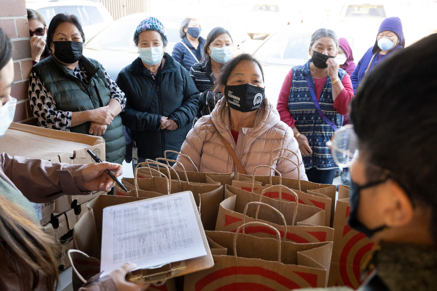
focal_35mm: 36
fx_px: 437
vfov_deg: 36.9
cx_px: 218
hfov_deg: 53.1
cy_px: 146
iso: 800
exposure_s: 1/250
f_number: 4
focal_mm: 24
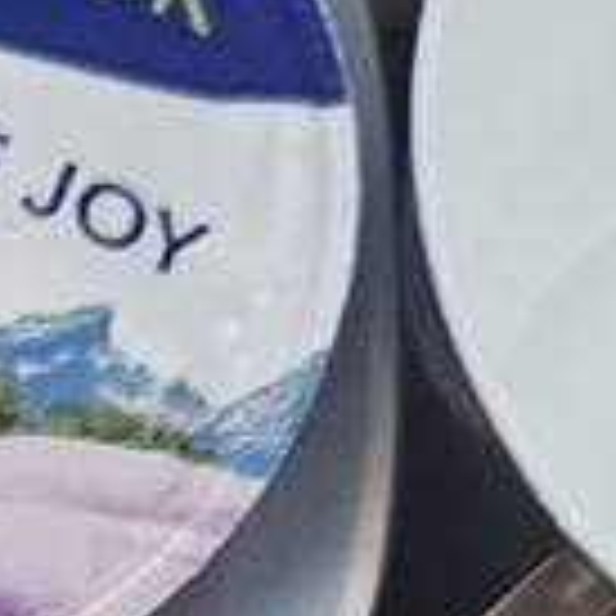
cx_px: -562
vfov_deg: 8.9
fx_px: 3584
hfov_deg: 9.3
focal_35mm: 178
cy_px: 1470
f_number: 1.7
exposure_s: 1/32
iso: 640
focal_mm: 6.3
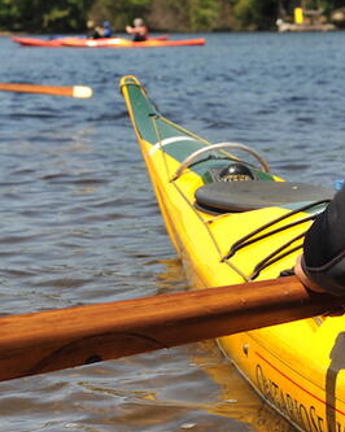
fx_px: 1891
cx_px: 370
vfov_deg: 13.0
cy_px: 147
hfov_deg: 10.3
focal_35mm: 148
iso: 100
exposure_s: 1/320
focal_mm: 50
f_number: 8
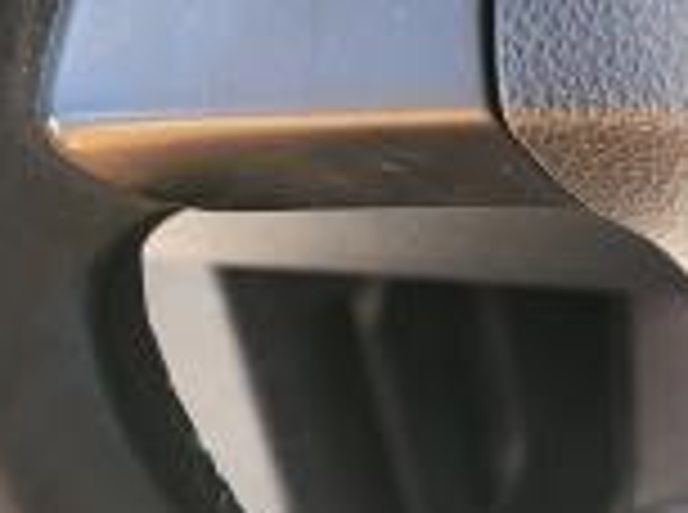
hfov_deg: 15.1
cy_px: 180
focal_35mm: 109
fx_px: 2161
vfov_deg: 13.5
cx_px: 1318
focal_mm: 5.4
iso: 50
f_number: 1.8
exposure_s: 1/120
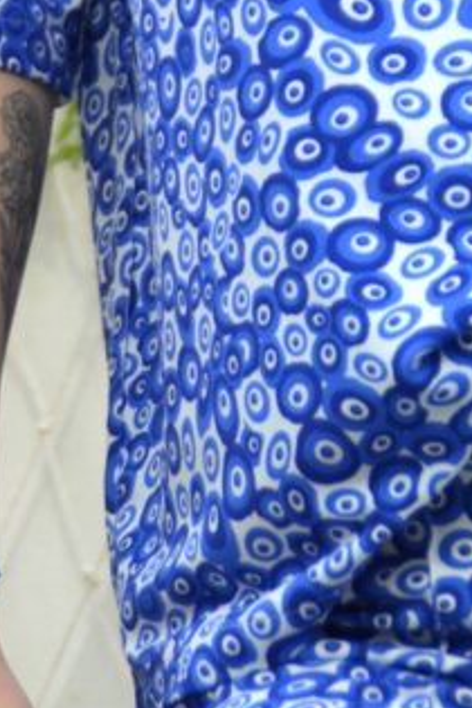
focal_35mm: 858
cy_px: -178
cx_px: 485
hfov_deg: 1.6
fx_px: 16873
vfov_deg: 2.4
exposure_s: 1/1000
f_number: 6.3
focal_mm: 200
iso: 400
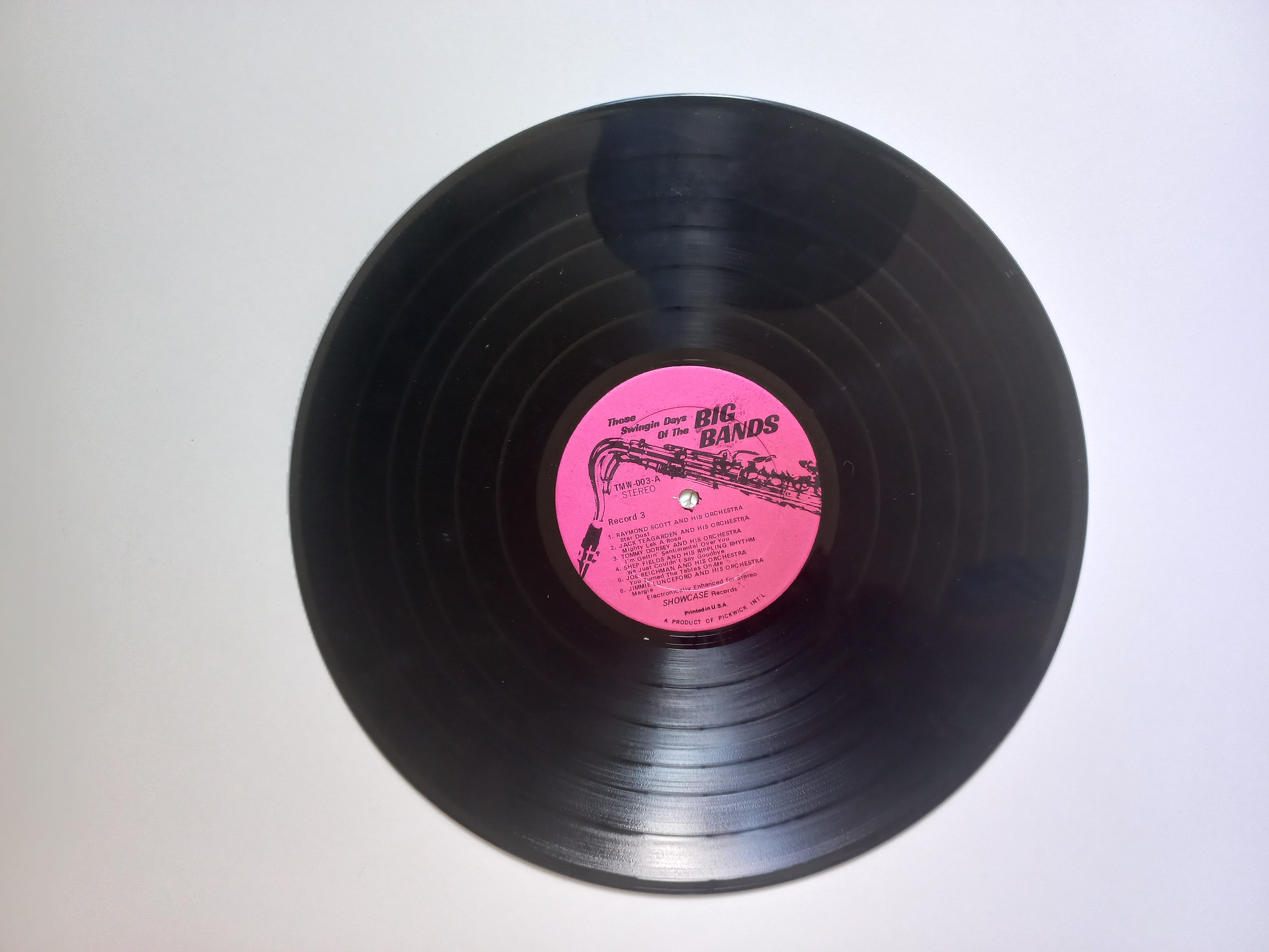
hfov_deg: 69.4
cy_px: 476
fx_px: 916
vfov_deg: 54.9
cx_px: 634
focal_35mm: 25
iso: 250
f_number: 1.8
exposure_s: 1/33
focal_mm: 4.6
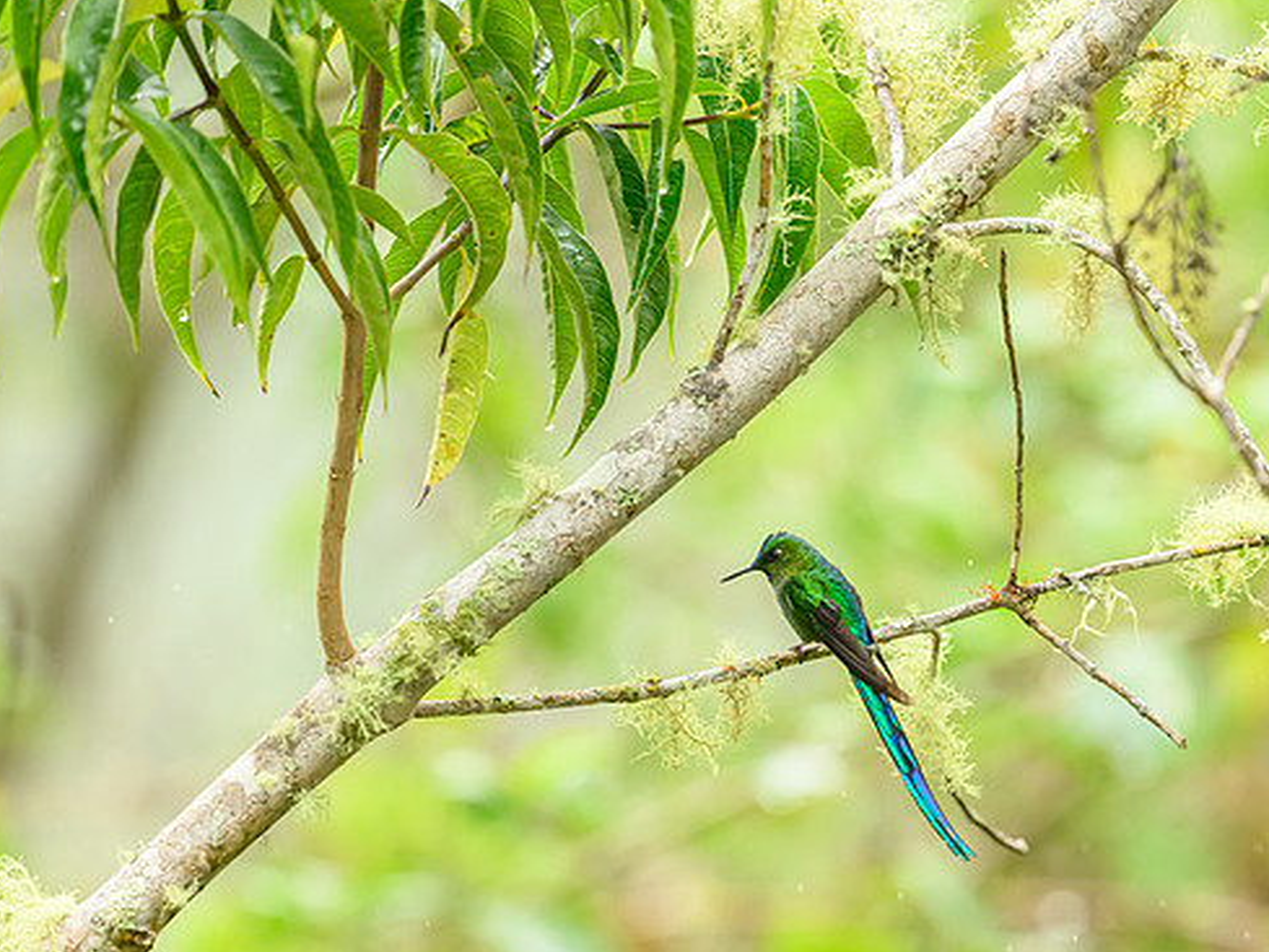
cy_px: 592
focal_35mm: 618
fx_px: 22661
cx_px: 780
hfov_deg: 3.2
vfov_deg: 2.4
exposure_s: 1/1600
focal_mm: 400
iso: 2500
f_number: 4
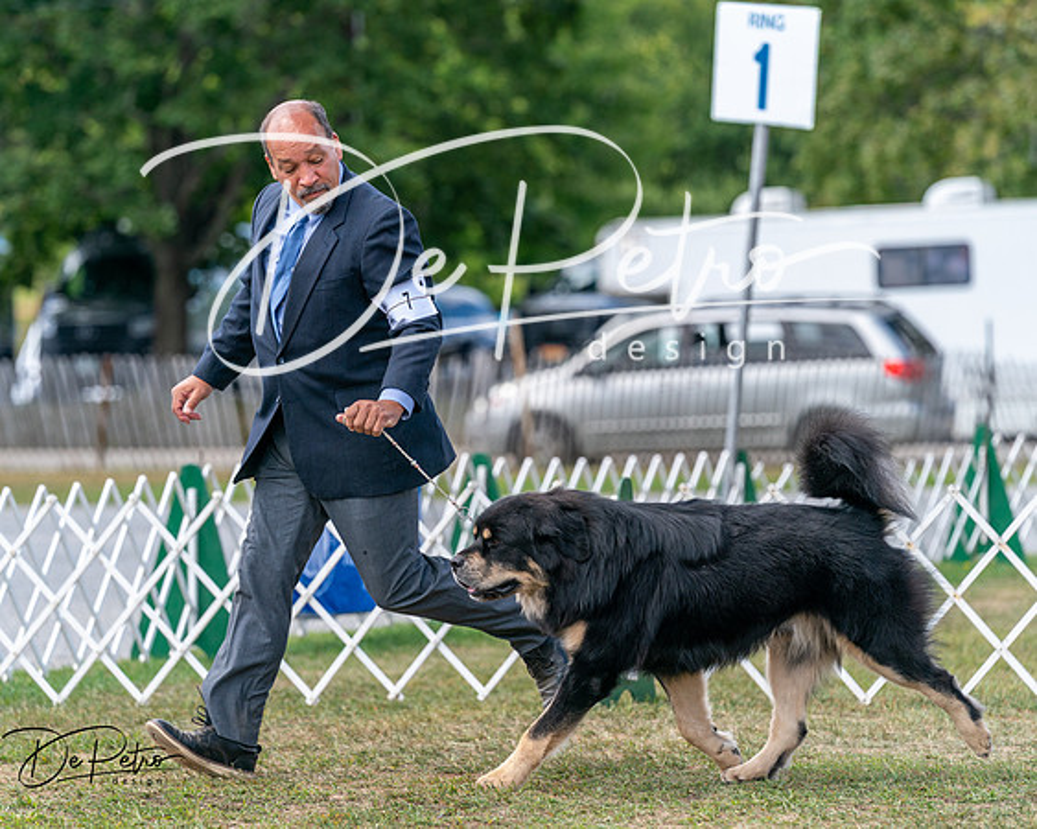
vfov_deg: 7.6
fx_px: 6254
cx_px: 518
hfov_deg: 9.5
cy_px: 414
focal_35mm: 204
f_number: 4
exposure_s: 1/1250
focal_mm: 181
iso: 400
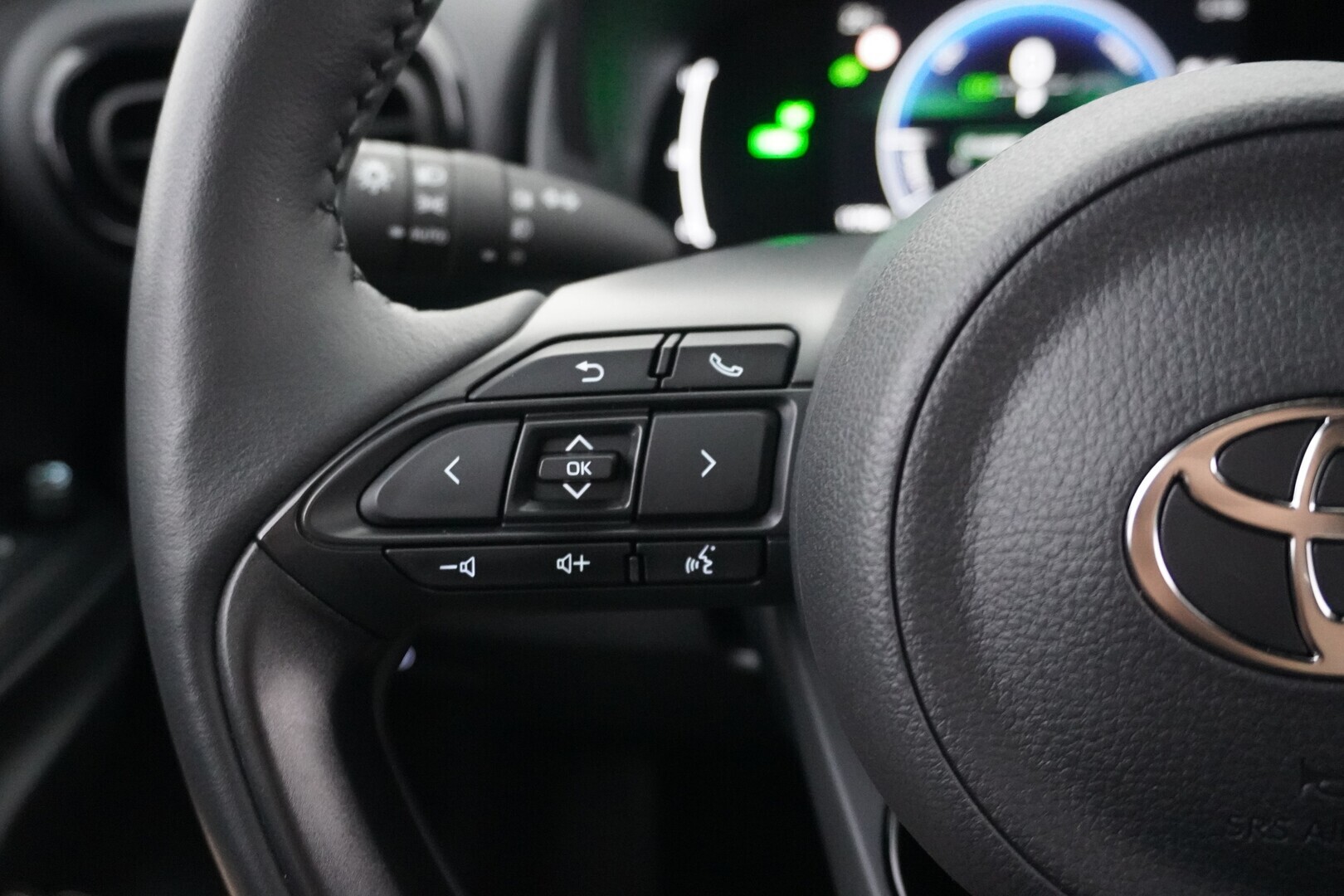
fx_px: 1176
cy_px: 448
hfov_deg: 59.5
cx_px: 672
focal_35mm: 32
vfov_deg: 41.7
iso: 6400
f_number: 4
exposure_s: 1/15
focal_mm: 21
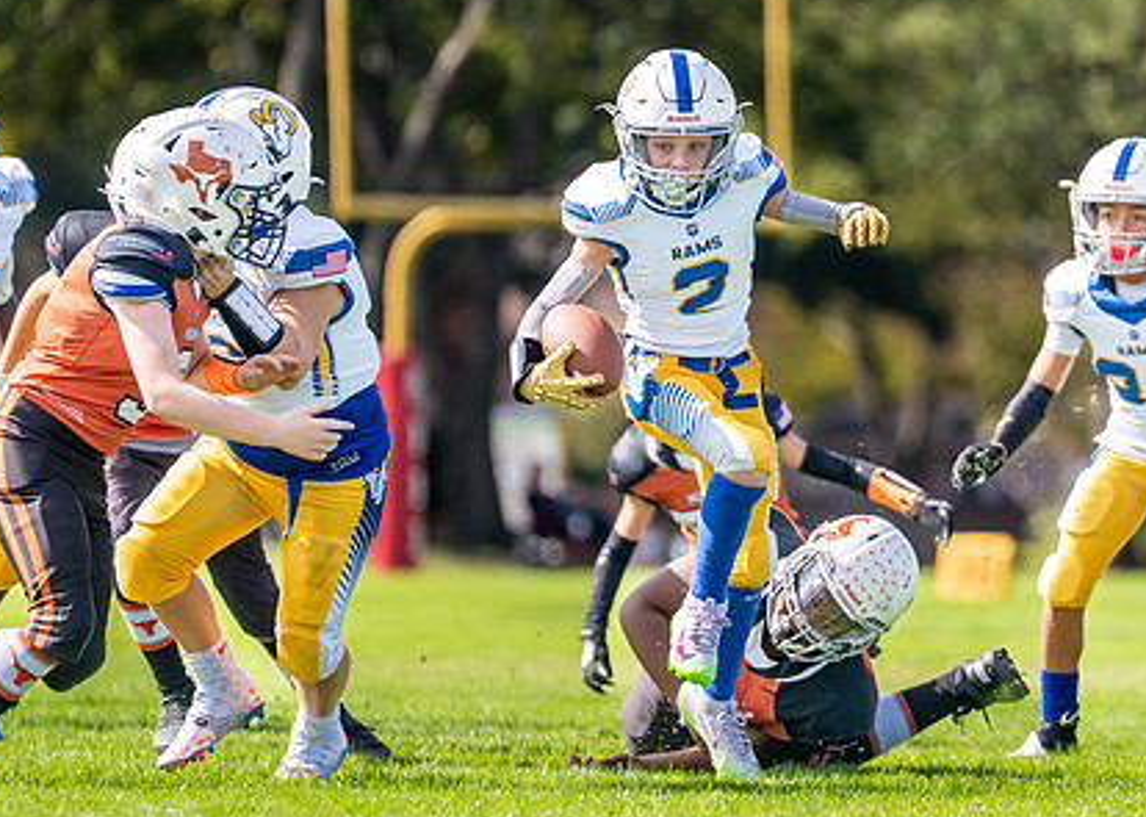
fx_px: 16878
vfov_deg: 2.8
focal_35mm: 519
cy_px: 294
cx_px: 831
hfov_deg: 3.9
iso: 160
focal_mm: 200
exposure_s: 1/2500
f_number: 2.8
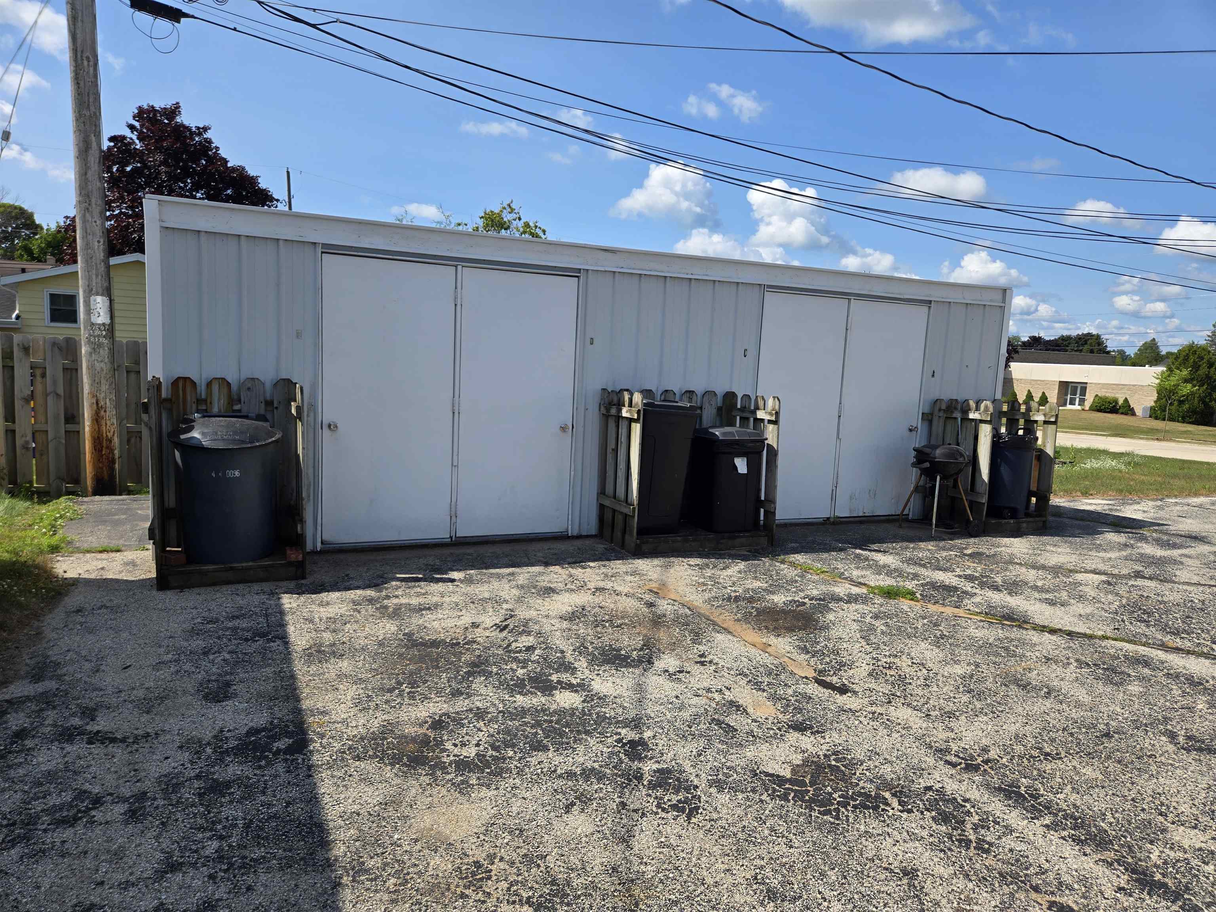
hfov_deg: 73.9
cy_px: 456
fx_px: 808
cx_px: 608
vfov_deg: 58.9
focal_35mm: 23
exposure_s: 1/1967
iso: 25
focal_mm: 5.4
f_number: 1.8
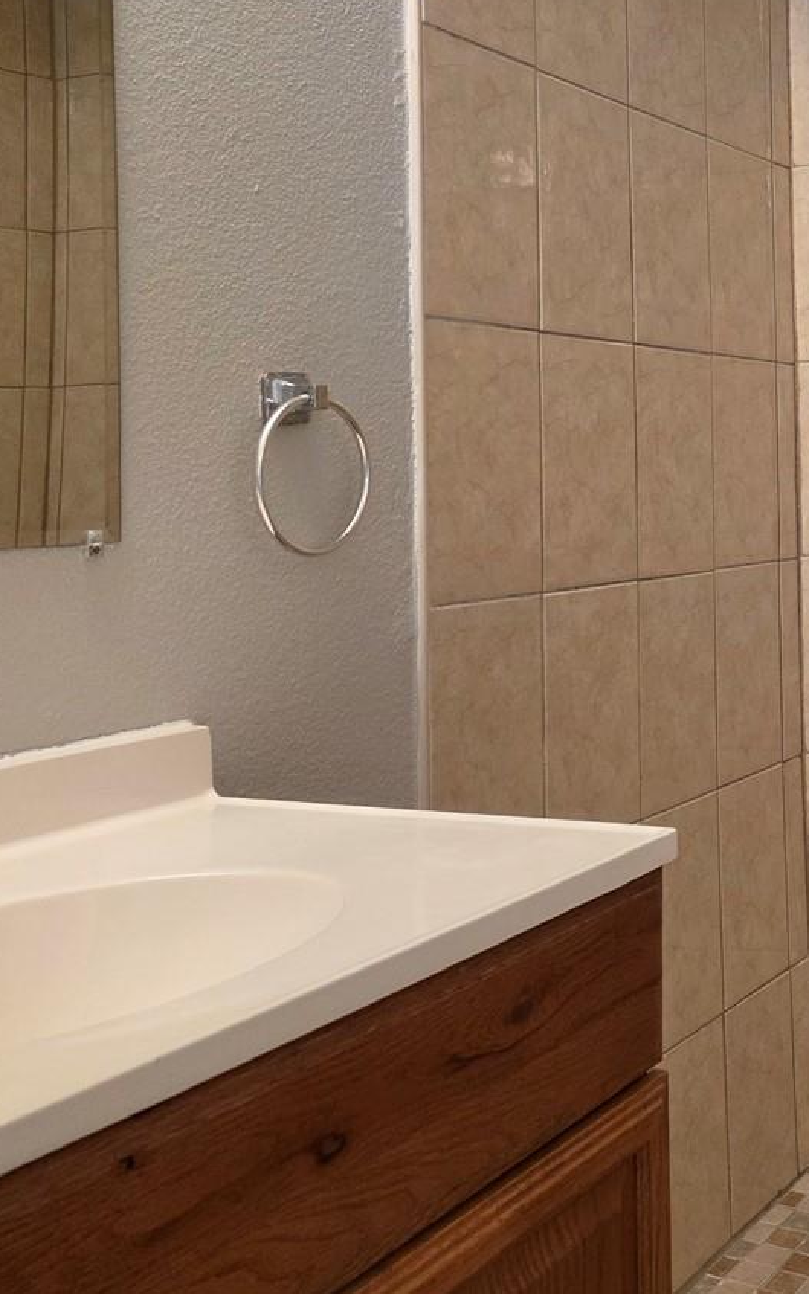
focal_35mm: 46
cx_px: 917
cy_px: 432
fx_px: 1623
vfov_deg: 42.9
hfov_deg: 25.7
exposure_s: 1/120
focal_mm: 6.3
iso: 320
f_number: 1.7
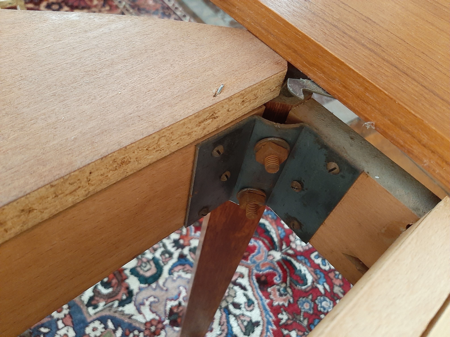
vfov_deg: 53.1
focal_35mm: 26
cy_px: 168
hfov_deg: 67.3
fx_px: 338
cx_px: 225
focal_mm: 3.93
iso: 400
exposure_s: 1/25
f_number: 1.7
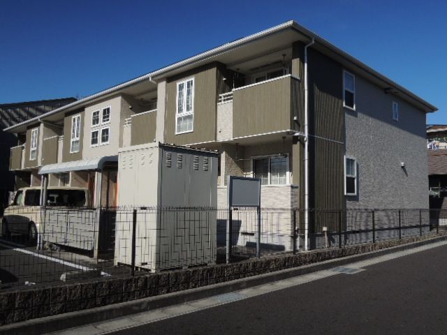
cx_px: 224
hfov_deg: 58.4
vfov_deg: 45.4
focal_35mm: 31
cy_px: 168
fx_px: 400
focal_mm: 5.5
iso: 100
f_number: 4.2
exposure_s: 1/1250
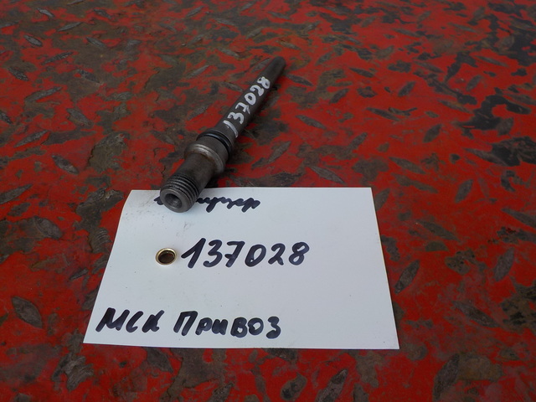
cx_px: 268
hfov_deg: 60.0
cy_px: 201
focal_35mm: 30
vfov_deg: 46.8
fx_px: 465
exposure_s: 1/125
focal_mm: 4.1
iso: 125
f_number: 3.3
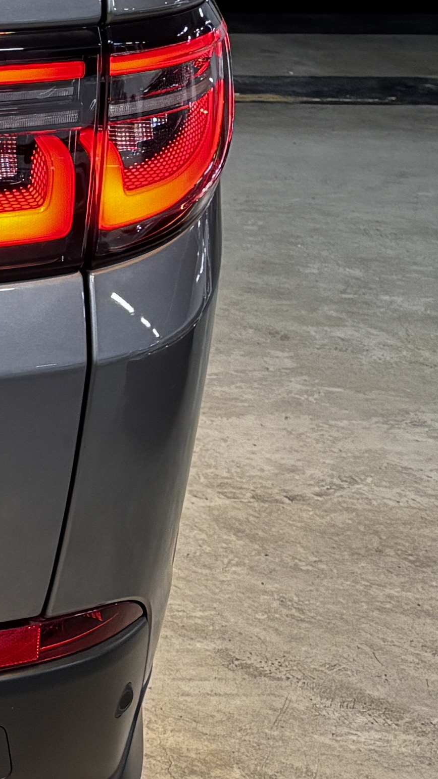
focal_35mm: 105
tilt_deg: -17.0
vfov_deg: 20.1
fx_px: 2168
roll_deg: -0.8
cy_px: 148
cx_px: -776
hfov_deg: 9.6
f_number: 1.6
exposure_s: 1/60
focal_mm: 5.96
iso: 125
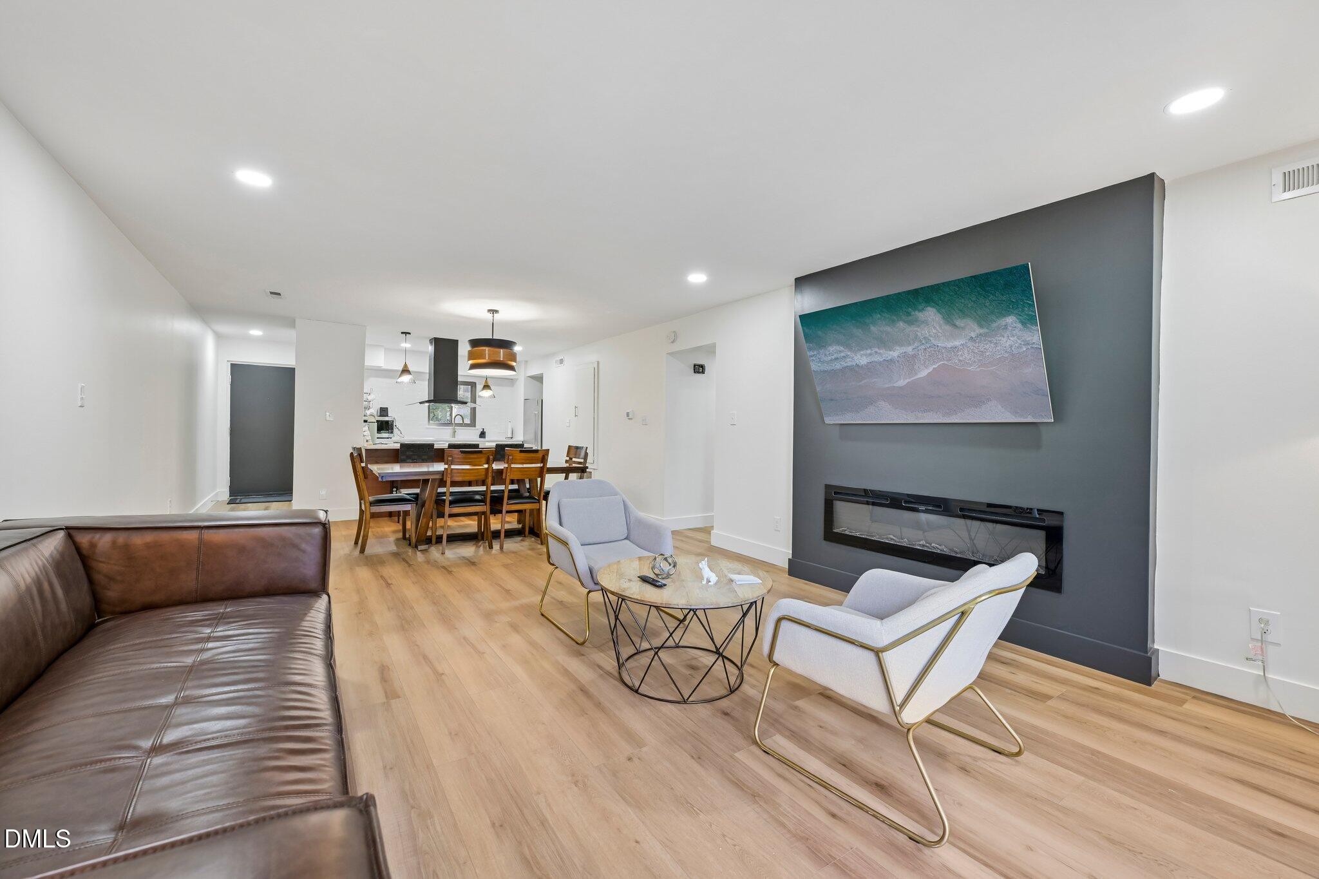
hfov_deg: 104.3
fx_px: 513
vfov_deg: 81.2
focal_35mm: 14
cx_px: 660
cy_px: 440
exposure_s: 1/13
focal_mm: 14
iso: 400
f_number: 8
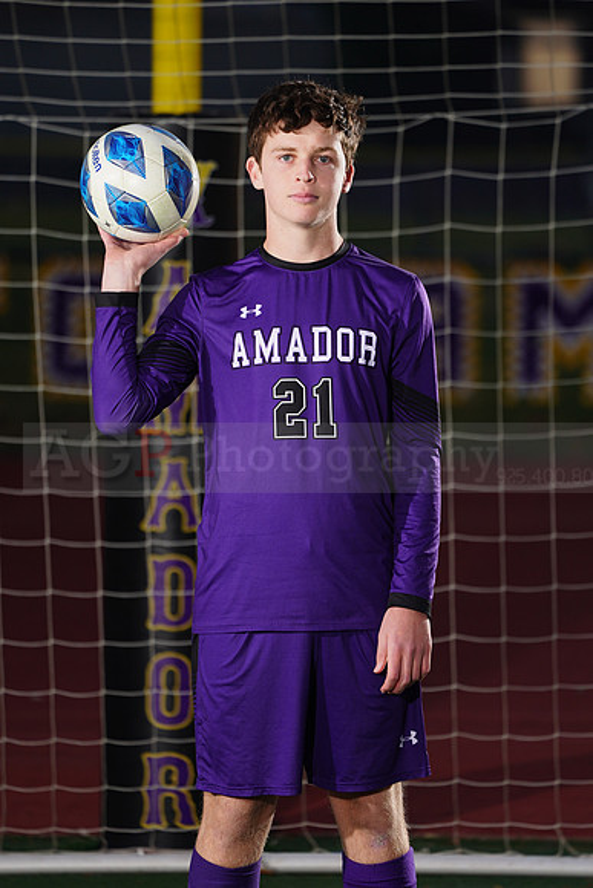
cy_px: 444
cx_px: 296
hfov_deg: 3.4
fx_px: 9877
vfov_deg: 5.2
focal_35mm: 400
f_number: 7.1
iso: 200
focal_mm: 400
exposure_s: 1/200
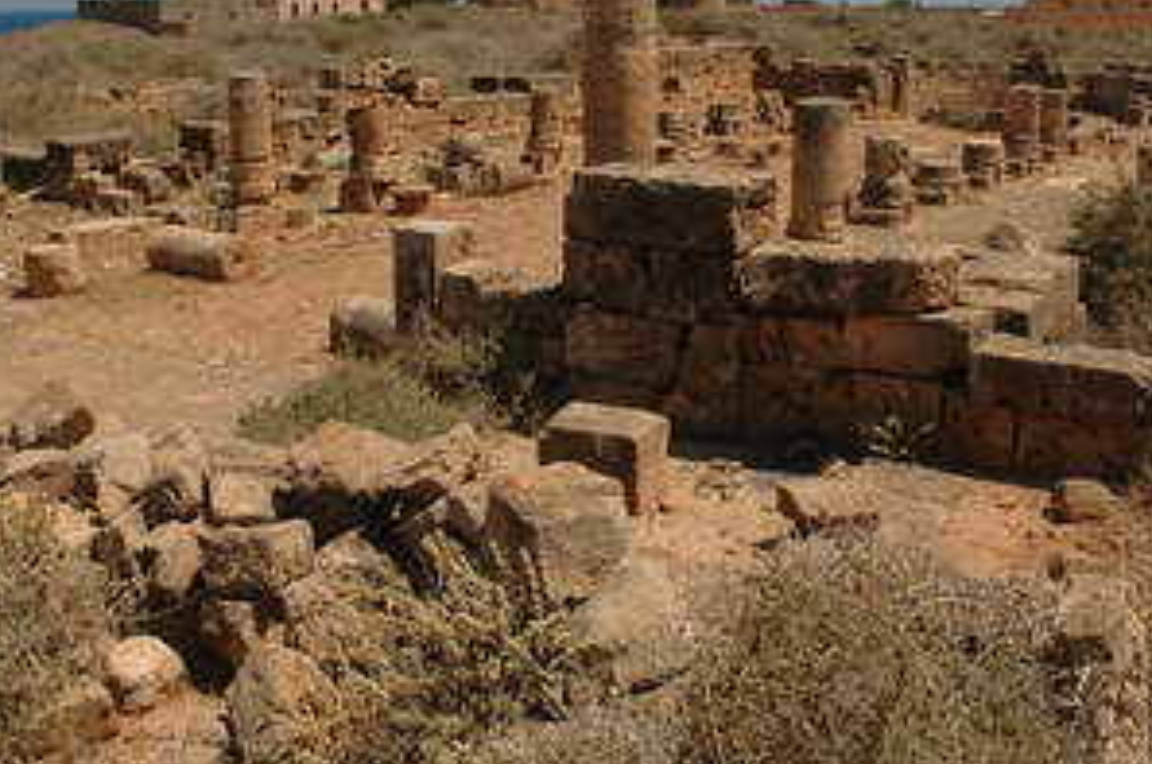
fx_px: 1278
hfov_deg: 48.4
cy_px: 244
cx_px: 493
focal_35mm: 40
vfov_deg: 33.0
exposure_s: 1/500
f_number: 10
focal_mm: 18
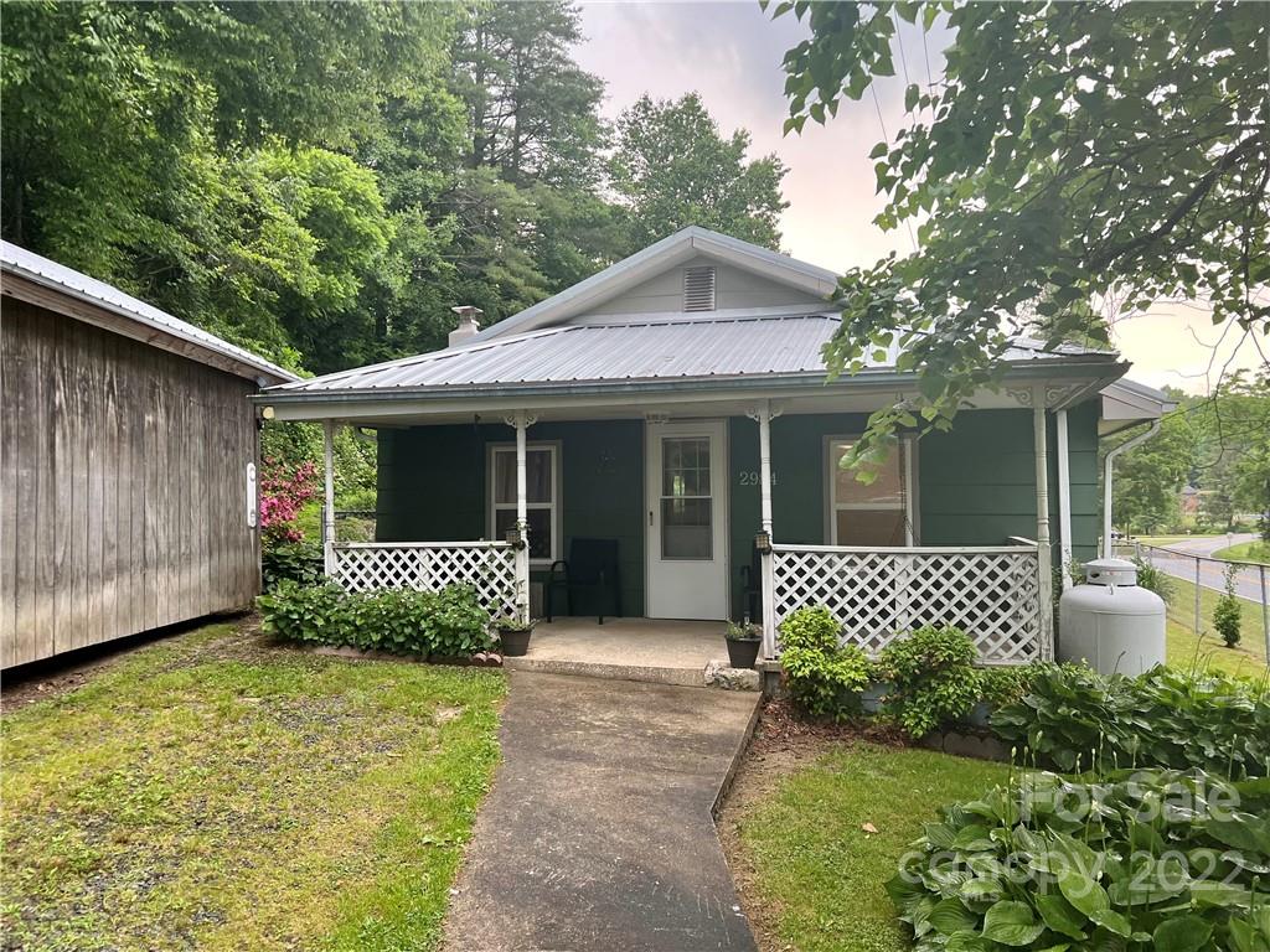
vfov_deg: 53.1
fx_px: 954
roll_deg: +0.6
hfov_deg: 67.3
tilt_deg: +2.4
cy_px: 476
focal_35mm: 26
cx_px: 635
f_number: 1.5
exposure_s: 1/105
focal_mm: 5.7
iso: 125
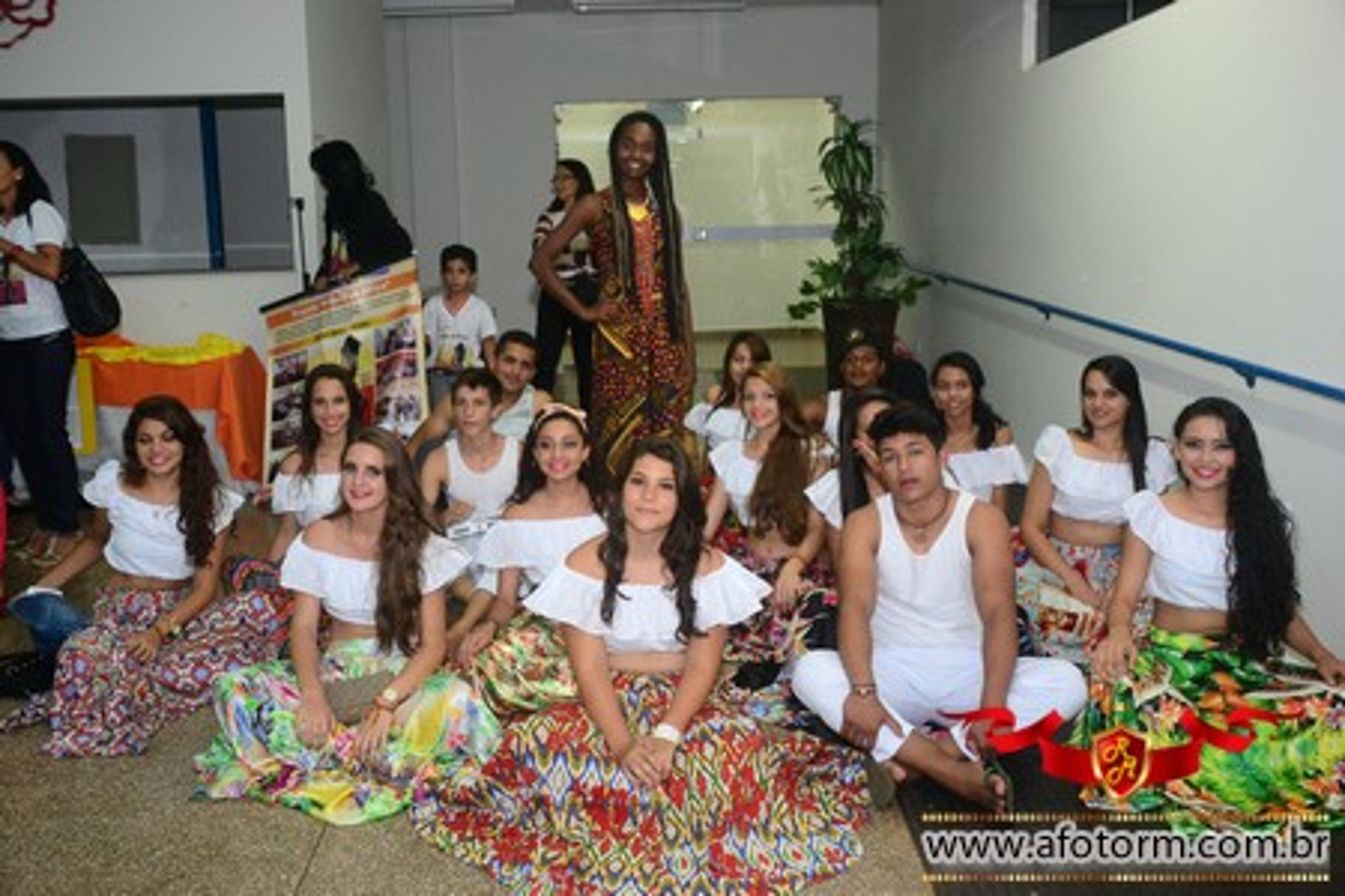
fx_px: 1233
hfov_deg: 57.2
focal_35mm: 33
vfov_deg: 40.0
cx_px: 672
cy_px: 448
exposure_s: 1/160
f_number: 3.8
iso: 1600
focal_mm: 22
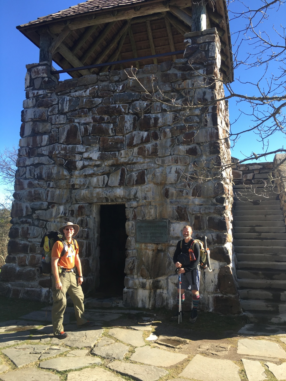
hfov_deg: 48.2
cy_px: 190
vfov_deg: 61.7
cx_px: 143
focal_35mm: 29
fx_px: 319
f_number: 2.2
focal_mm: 4.15
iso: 25
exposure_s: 1/422
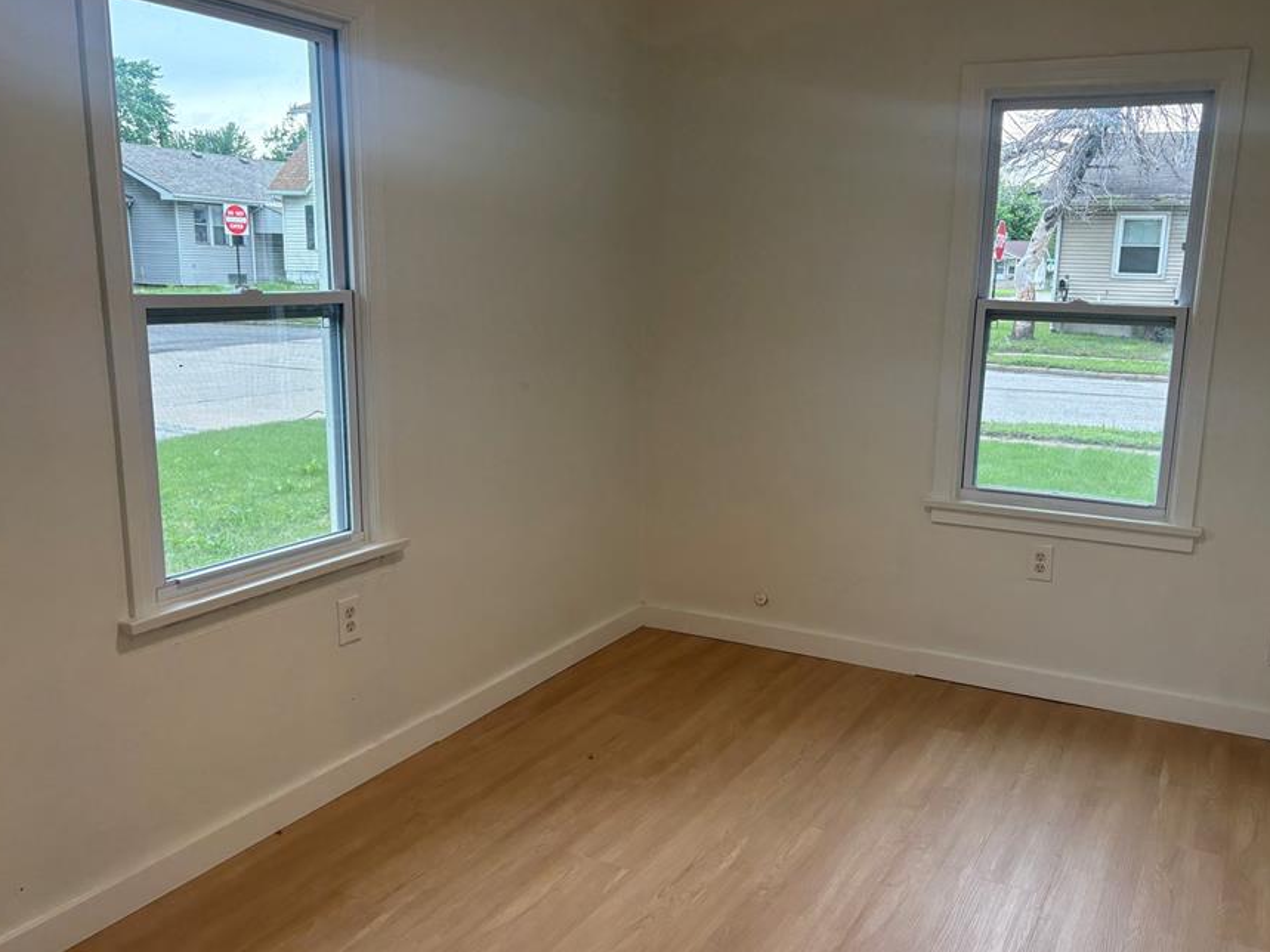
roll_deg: -1.5
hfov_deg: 58.3
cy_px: 503
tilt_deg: -10.9
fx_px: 1137
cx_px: 695
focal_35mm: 31
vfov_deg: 45.4
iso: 100
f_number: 1.6
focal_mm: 5.96
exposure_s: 1/120
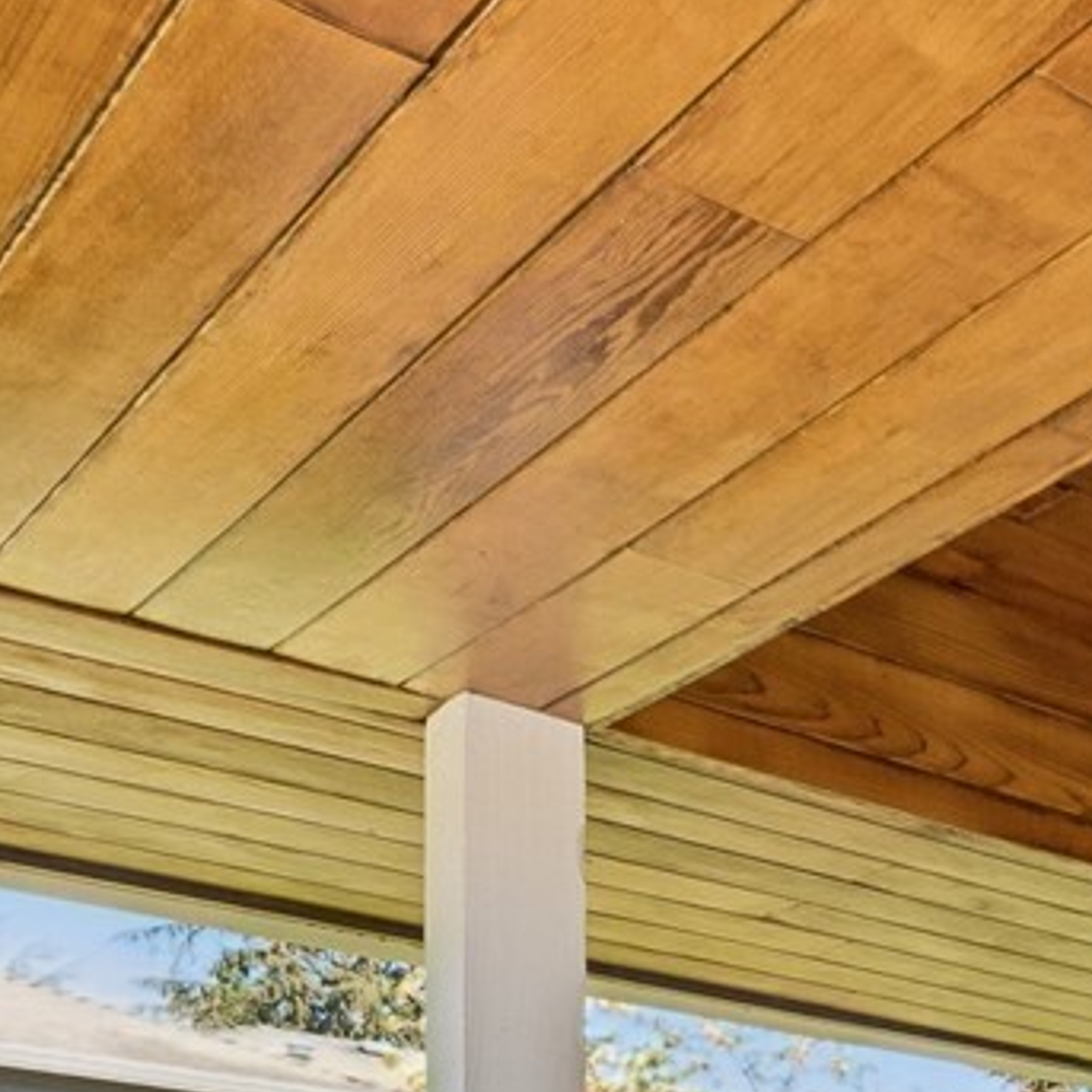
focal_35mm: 63
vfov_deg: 22.8
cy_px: 1587
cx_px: 1698
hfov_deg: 22.0
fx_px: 2248
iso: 250
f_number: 9
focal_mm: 10
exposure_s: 1/25
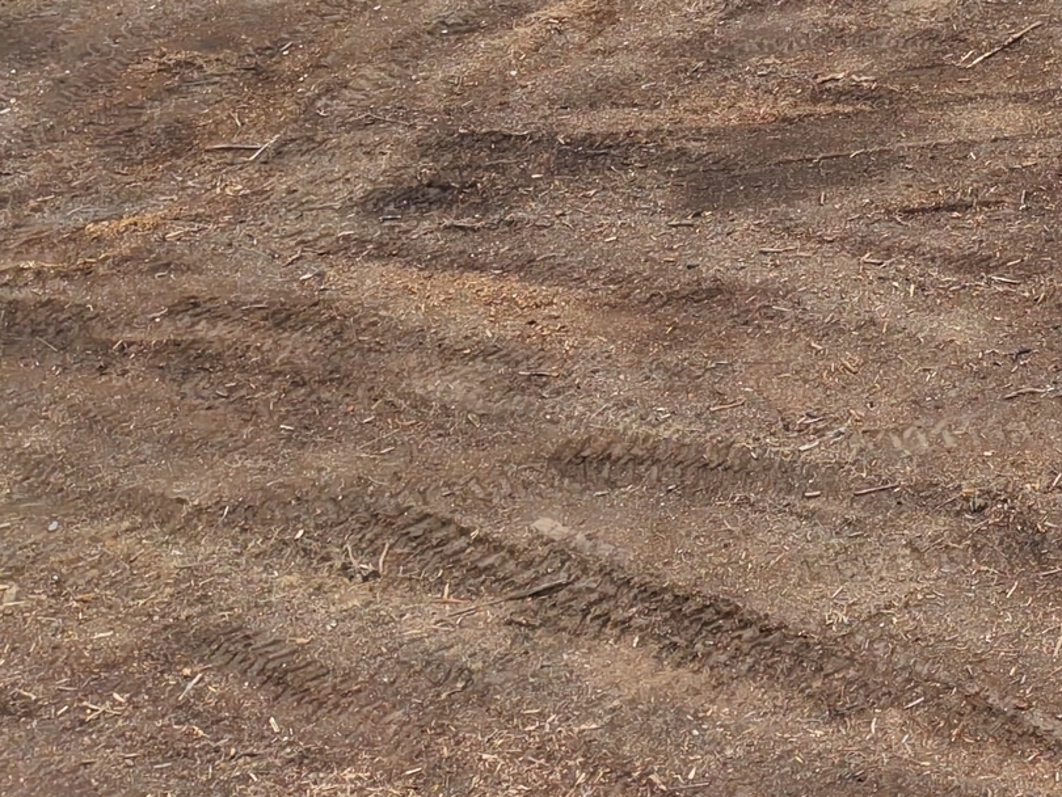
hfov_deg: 18.5
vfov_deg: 14.7
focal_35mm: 91
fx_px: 2793
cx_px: 1698
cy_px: -530
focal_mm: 8.67
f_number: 1.8
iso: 100
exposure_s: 1/800
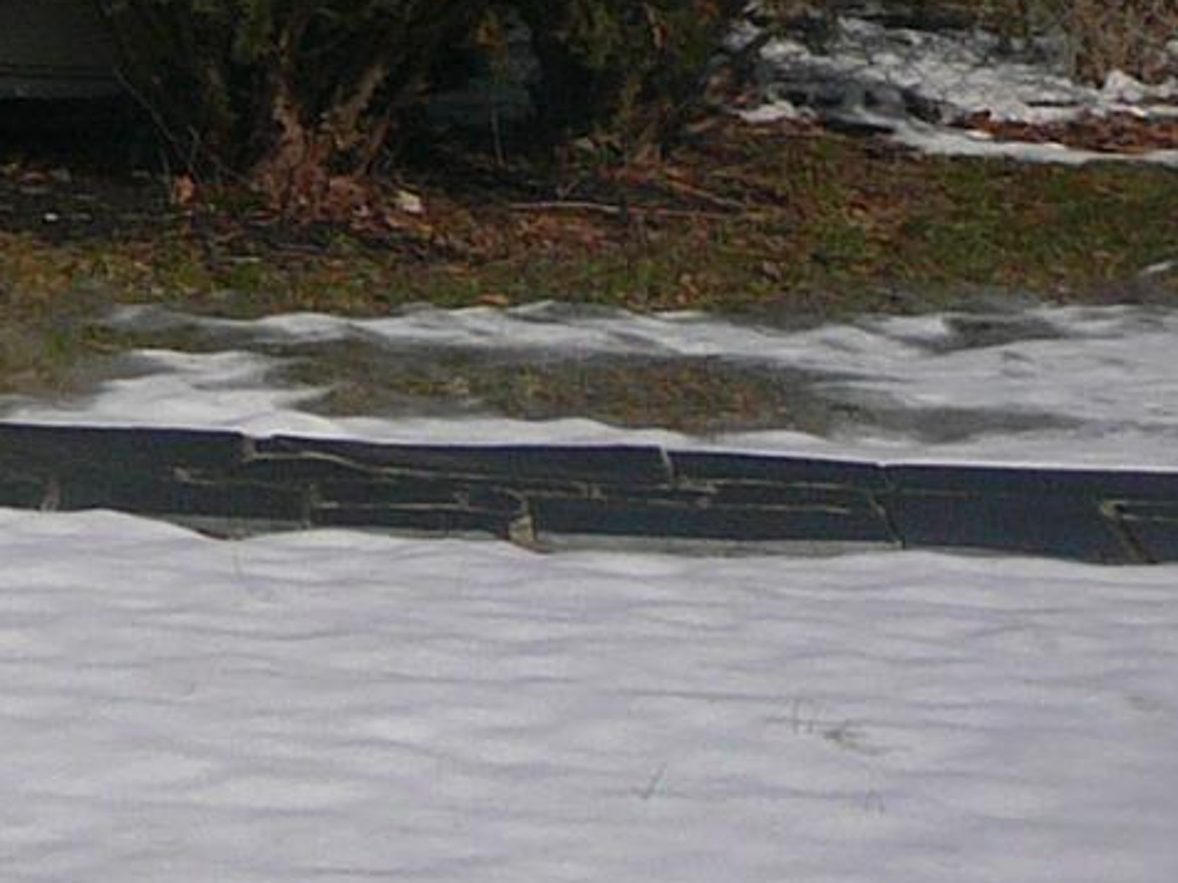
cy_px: -729
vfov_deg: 9.3
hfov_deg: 11.5
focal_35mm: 151
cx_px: -1317
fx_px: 5137
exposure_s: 1/1300
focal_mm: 5.2
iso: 80
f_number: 5
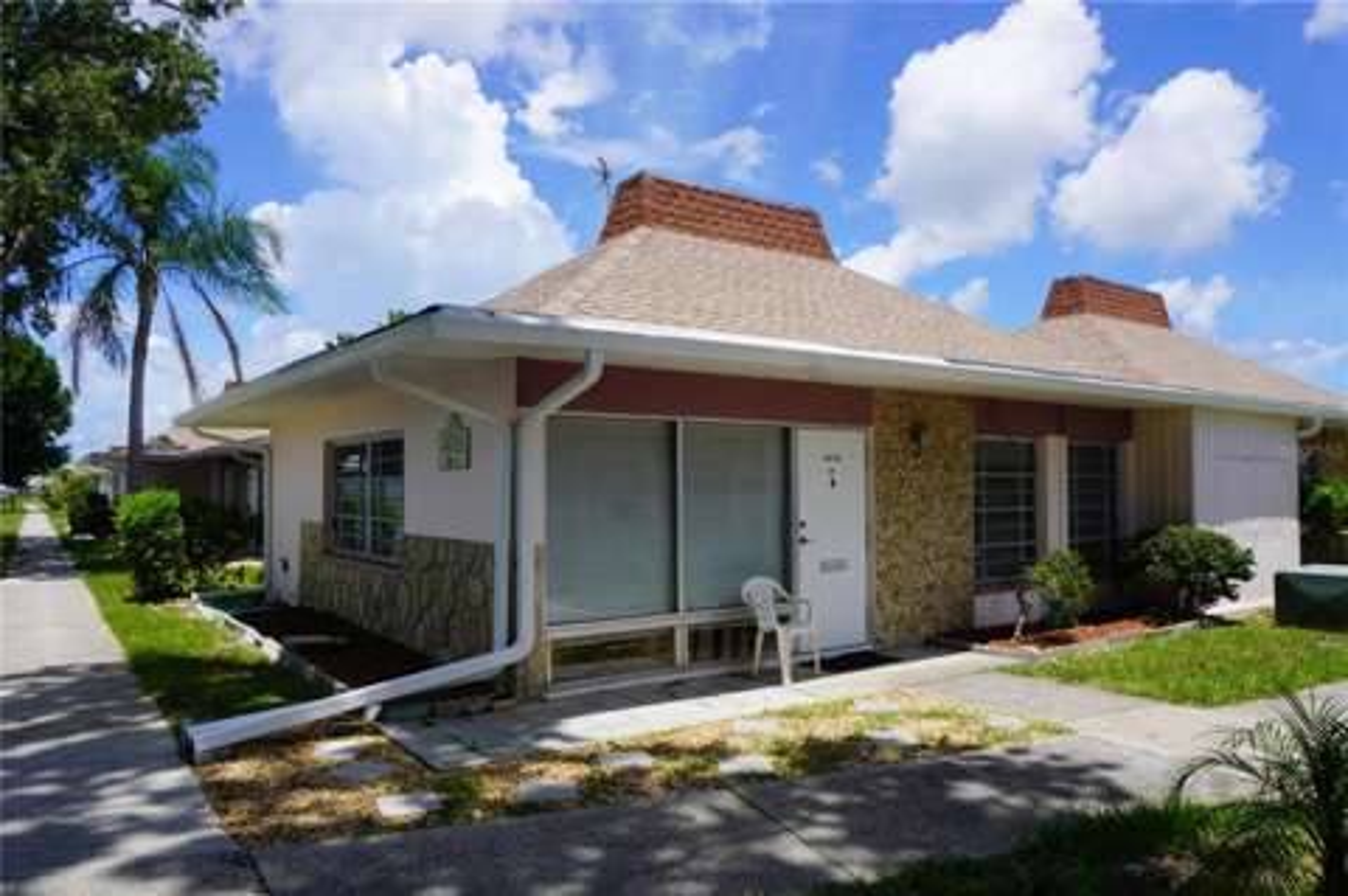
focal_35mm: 24
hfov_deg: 73.8
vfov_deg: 53.0
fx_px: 898
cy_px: 448
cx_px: 674
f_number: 10
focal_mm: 16
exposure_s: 1/160
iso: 100
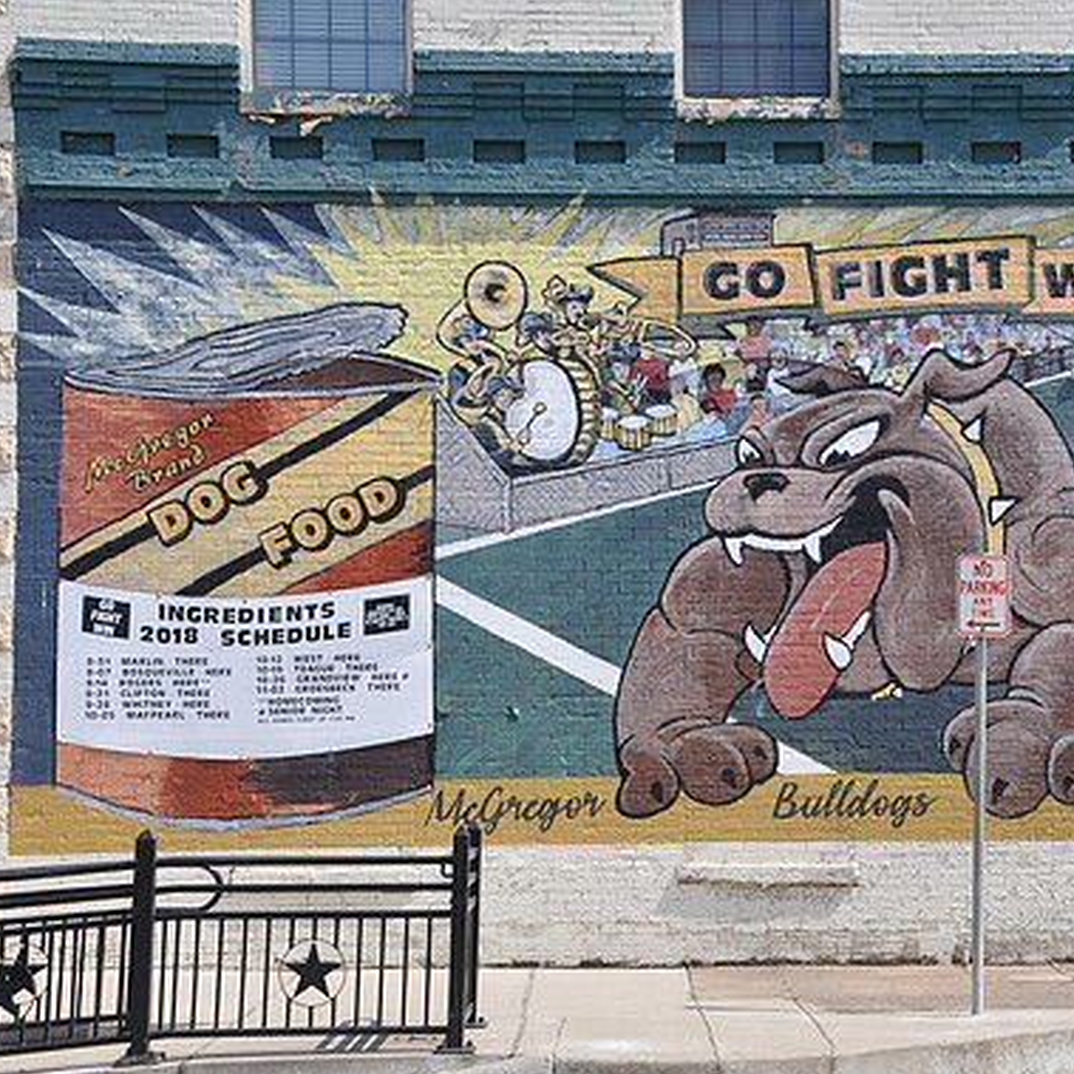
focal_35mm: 74
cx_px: 734
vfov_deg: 23.4
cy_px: 543
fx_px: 2598
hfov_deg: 23.2
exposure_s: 1/250
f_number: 8
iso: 200
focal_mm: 38
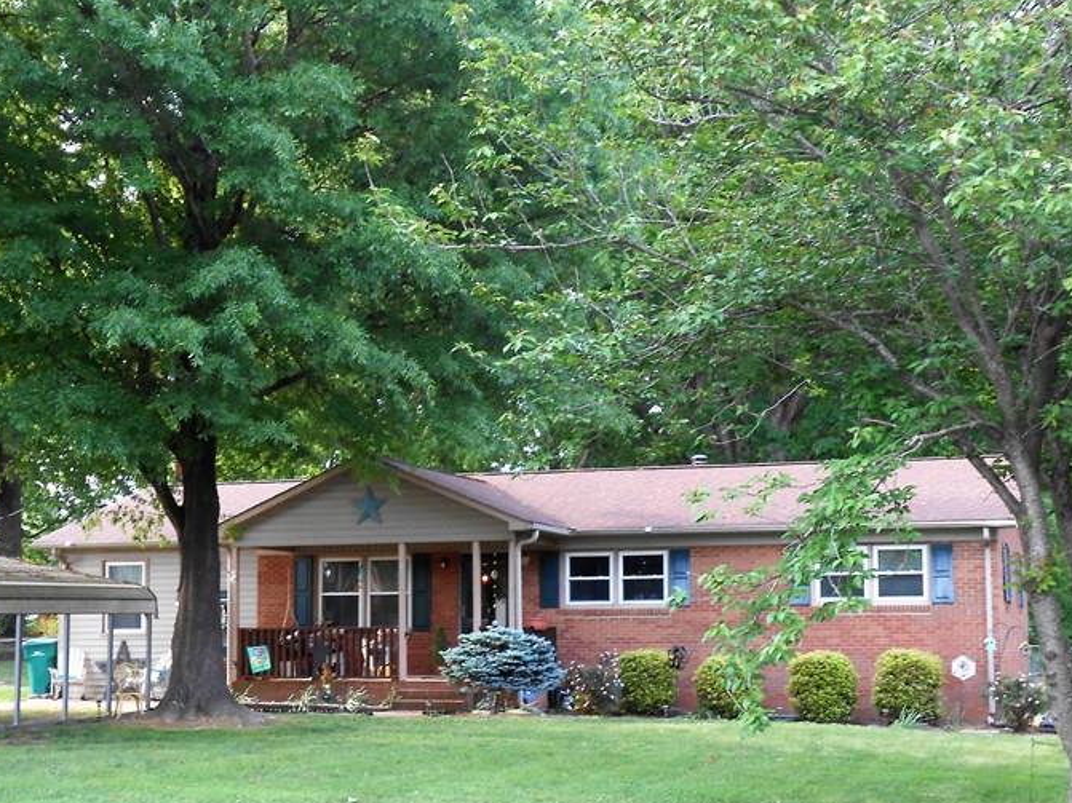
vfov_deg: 25.2
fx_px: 1796
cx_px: 518
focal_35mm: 58
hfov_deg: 33.2
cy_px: 482
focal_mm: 6.8
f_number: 4.2
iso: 80
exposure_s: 1/40
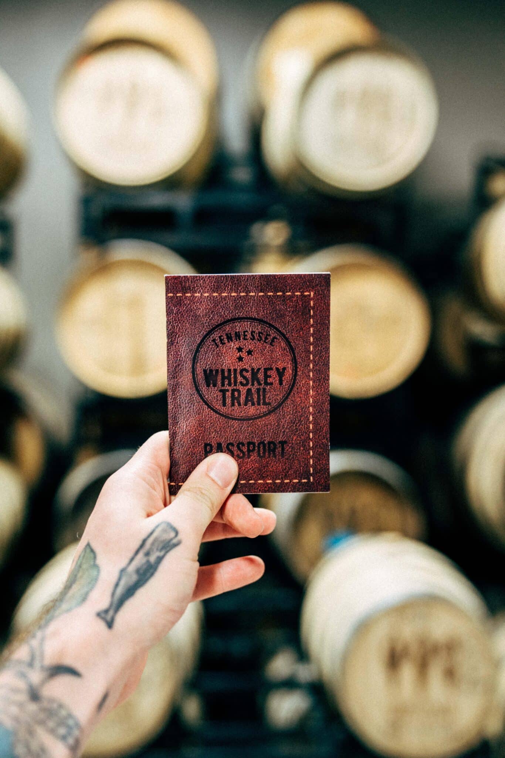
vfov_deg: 47.4
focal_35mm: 41
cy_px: 379
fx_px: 862
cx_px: 252
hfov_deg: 32.6
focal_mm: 41
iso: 1600
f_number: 2.8
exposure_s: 1/100
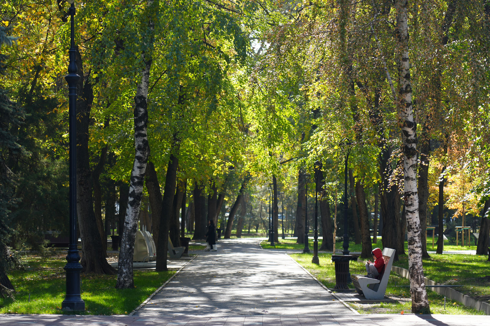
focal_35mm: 102
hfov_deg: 20.0
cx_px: 245
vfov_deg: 13.4
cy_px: 163
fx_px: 1388
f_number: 4
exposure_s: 1/125
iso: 100
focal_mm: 102
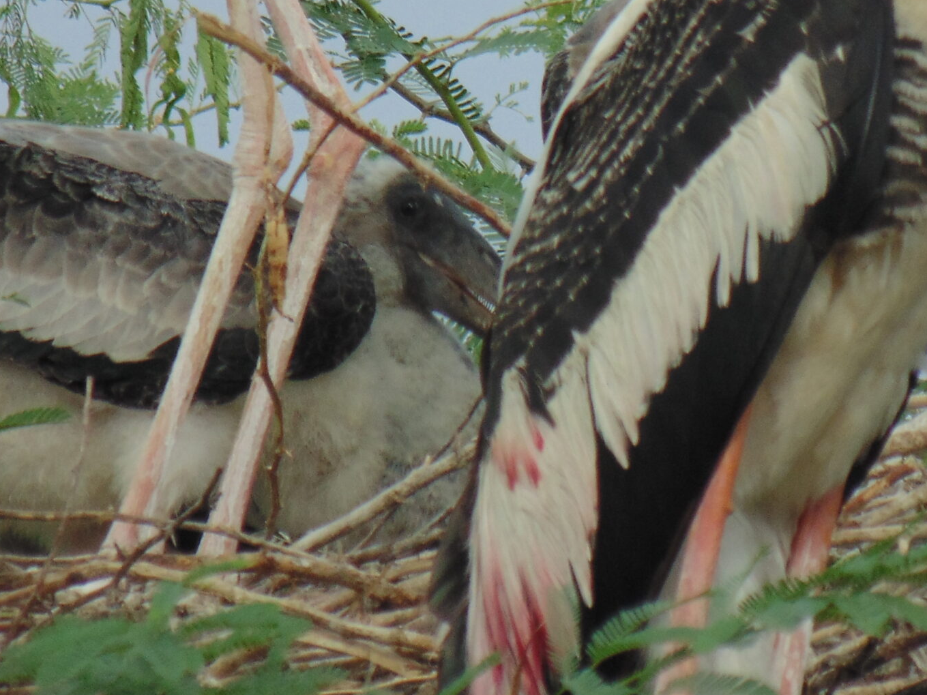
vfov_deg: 1.4
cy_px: 185
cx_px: 534
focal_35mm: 1075
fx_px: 28785
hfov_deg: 1.8
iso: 80
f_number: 5.9
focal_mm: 87.3
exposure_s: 1/250
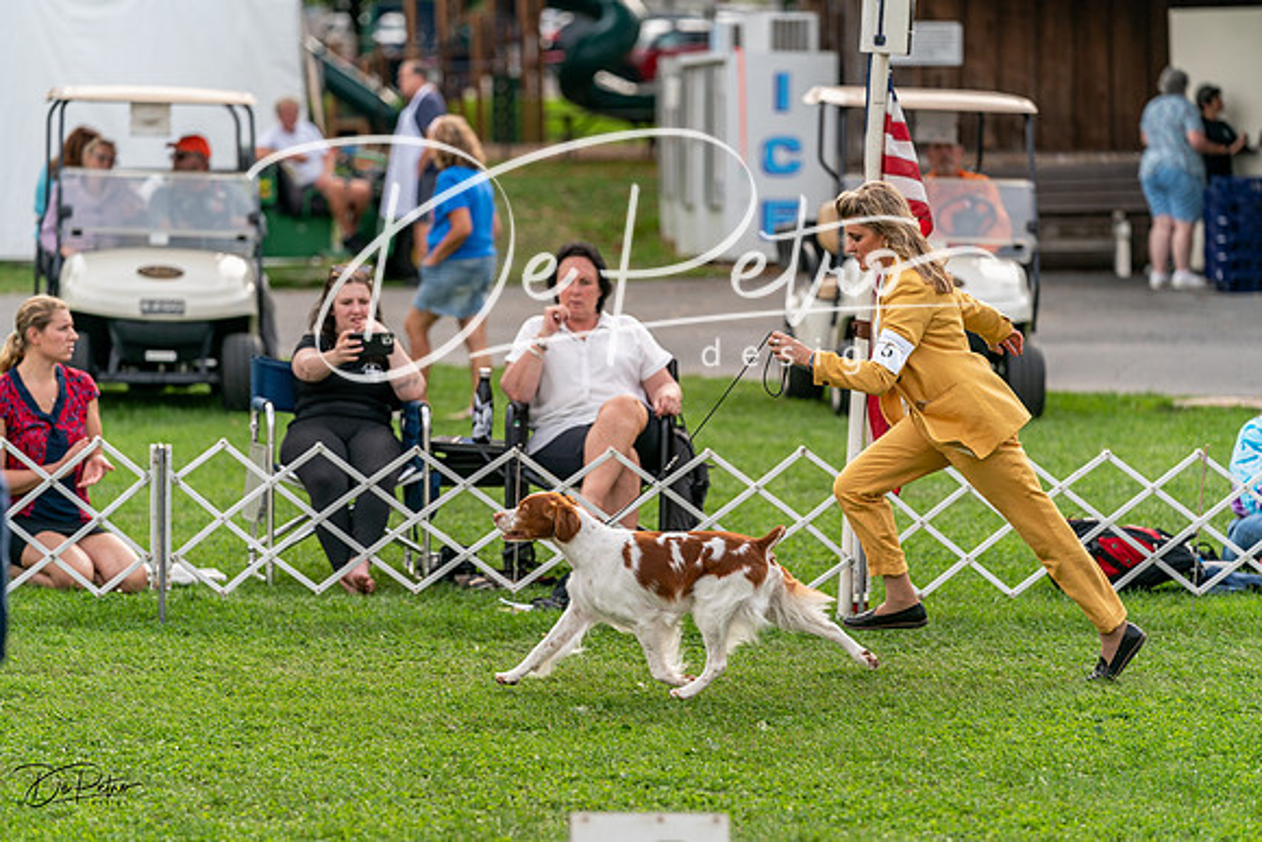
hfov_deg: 12.2
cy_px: 421
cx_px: 631
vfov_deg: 8.2
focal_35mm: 168
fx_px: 5890
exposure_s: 1/1250
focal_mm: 168
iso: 250
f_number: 3.5
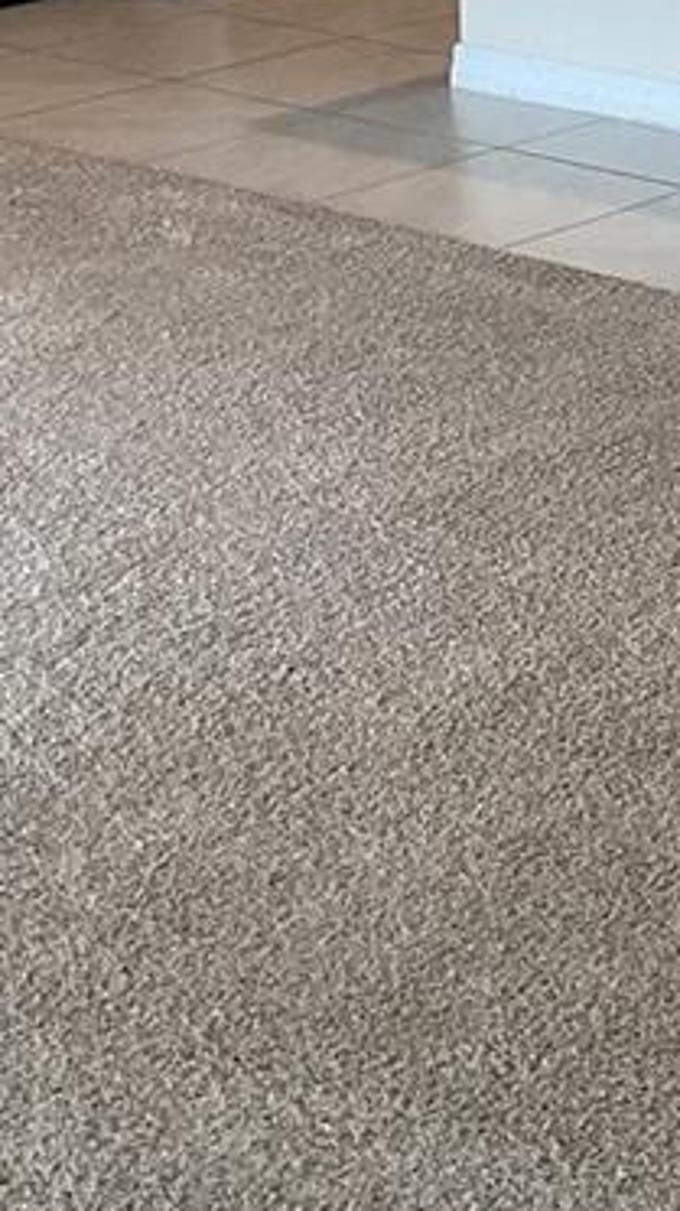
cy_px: -329
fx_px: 3273
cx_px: 865
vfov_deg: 19.5
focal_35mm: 102
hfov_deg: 11.6
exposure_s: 1/60
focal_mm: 3
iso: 50
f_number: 1.8
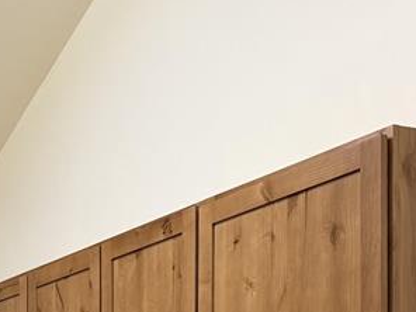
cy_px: 513
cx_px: -62
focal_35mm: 83
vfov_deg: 15.8
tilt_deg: -1.9
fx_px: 997
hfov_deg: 22.0
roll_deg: +0.4
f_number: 1.78
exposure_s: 1/120
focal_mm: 6.76
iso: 160
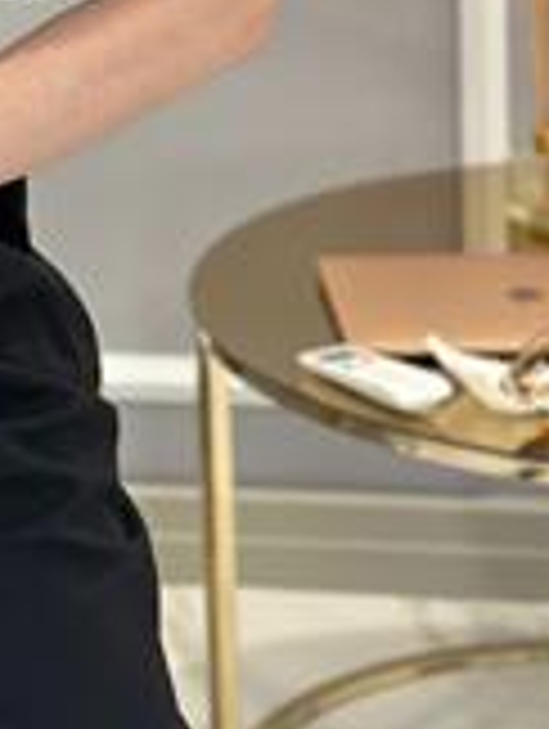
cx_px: -315
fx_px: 3248
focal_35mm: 154
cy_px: -256
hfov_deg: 9.4
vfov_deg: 12.4
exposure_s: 1/60
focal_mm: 6.86
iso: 200
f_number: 1.78
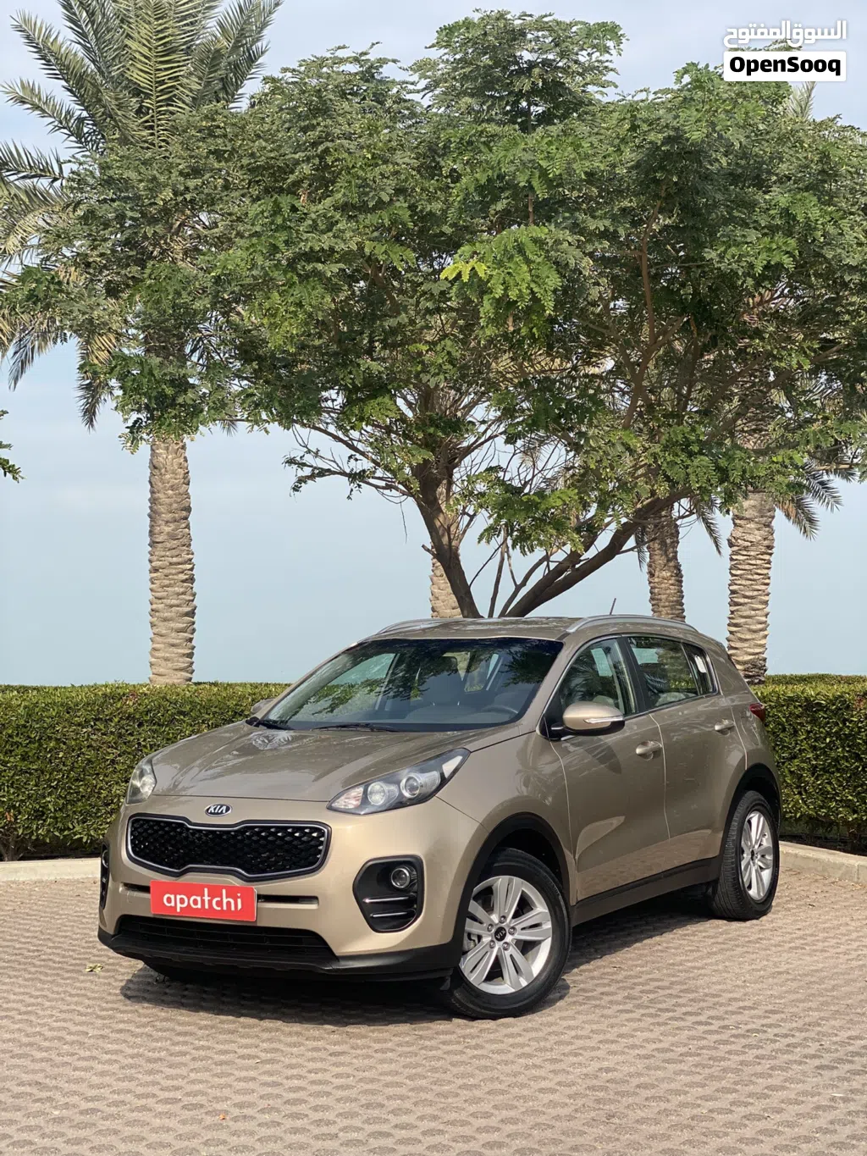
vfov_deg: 36.8
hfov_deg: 28.0
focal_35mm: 52
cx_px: 434
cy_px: 578
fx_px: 1736
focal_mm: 6
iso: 20
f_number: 2
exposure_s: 1/1370
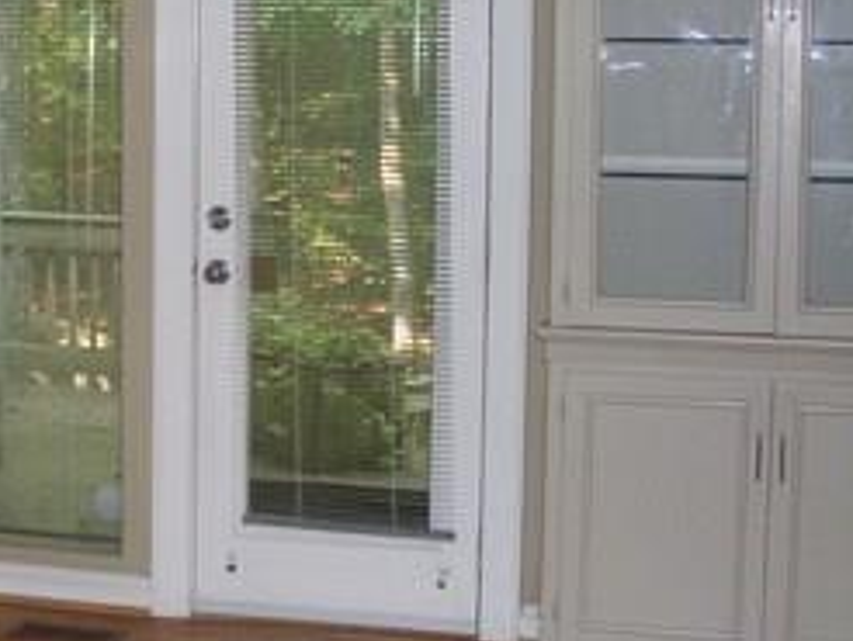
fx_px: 1949
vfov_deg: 18.6
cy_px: 201
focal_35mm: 79
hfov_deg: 24.3
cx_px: 163
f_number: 2.8
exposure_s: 1/45
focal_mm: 6.3
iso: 160
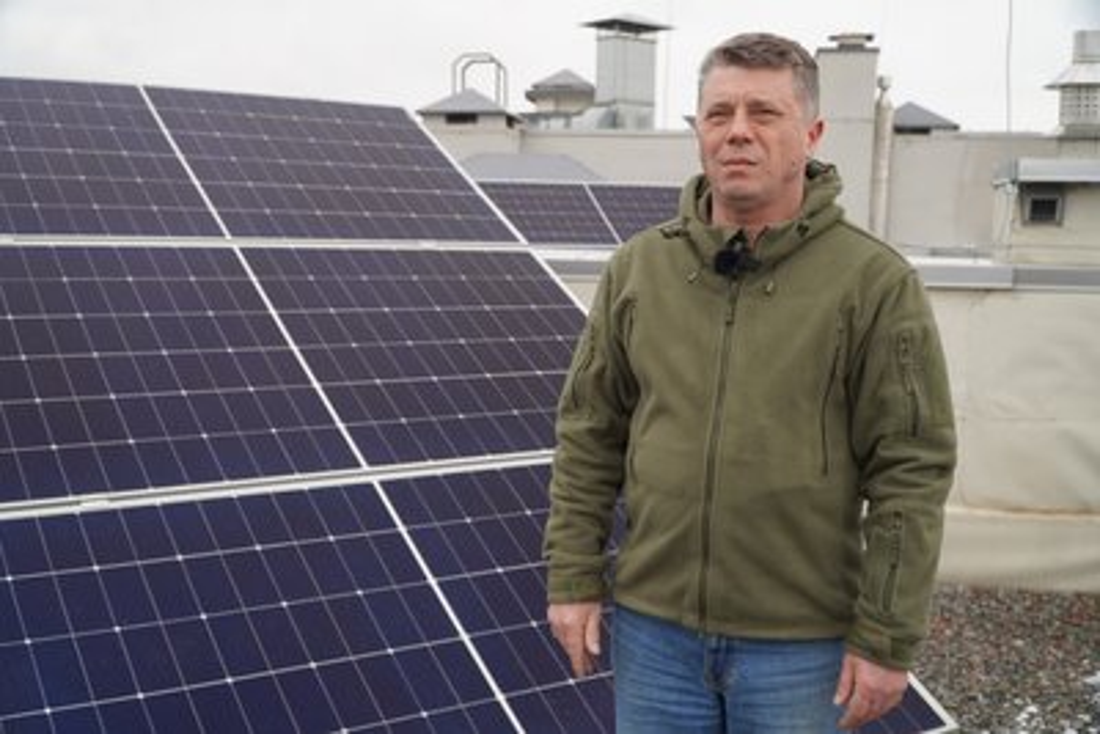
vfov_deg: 35.5
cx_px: 550
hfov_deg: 51.3
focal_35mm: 38
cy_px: 367
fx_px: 1146
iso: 100
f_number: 4.5
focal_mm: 25
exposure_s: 1/200
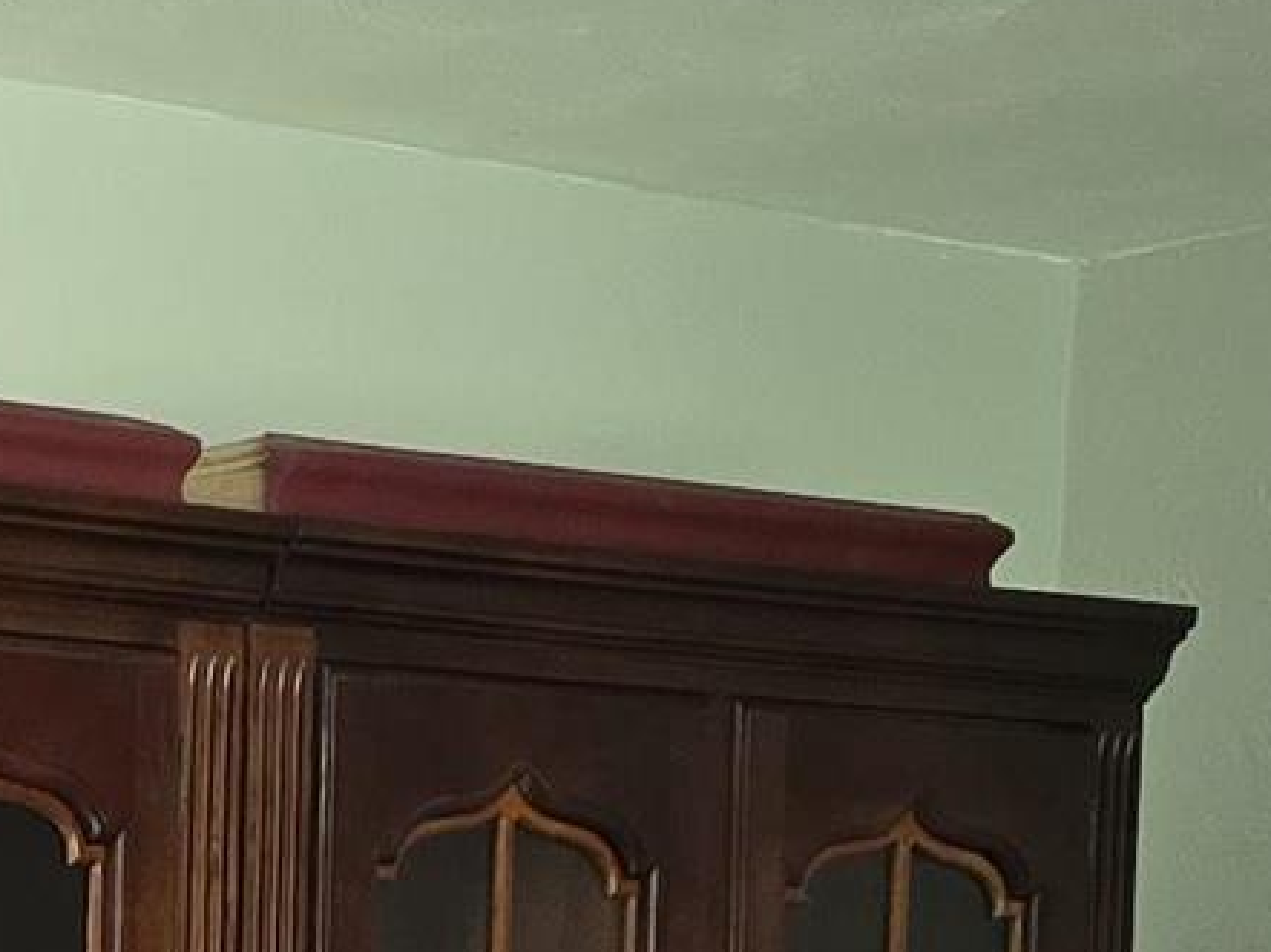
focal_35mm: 160
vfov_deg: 8.5
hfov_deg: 11.5
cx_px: -986
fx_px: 5872
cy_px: 2307
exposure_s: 1/120
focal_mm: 6.3
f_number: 1.7
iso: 500
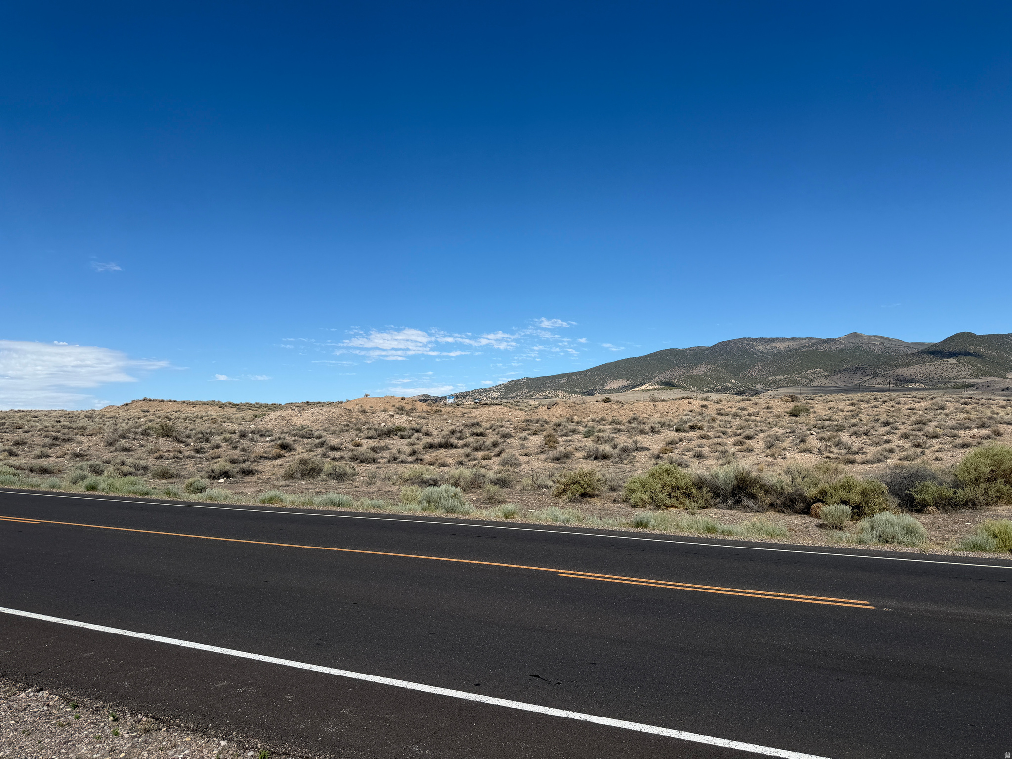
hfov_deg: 71.6
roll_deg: +1.0
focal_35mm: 24
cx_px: 506
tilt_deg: +4.2
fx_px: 702
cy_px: 380
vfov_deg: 56.8
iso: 80
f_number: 1.78
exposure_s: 1/6173
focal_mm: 6.76
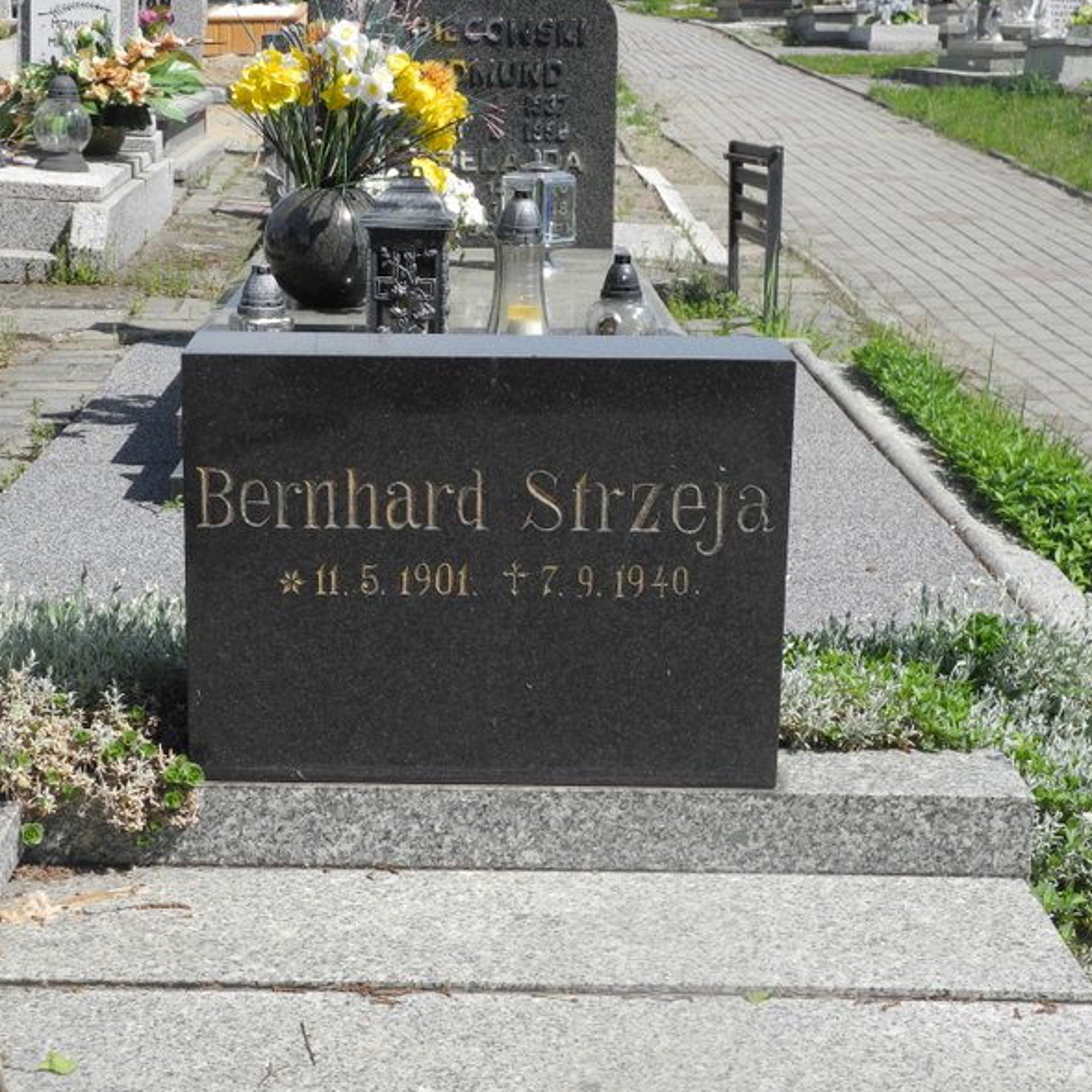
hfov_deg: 26.1
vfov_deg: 26.1
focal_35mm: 66
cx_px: 449
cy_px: 547
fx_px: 2356
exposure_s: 1/1000
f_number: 3.5
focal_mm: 11.8
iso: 100
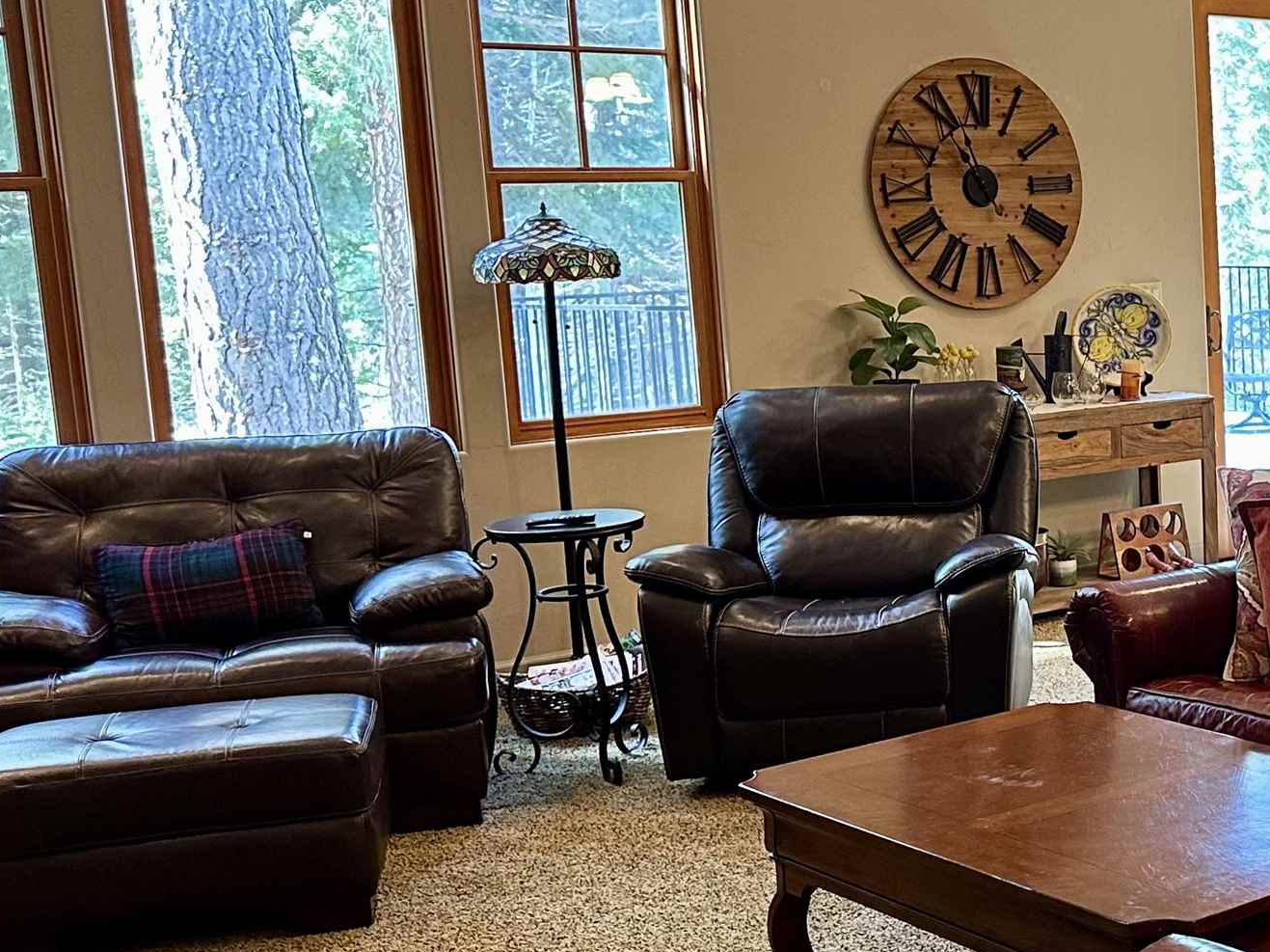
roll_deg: +1.0
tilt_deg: -7.8
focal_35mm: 56
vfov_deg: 26.1
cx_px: 1413
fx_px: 2054
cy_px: 508
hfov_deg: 30.5
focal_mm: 6.86
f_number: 1.78
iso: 320
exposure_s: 1/60
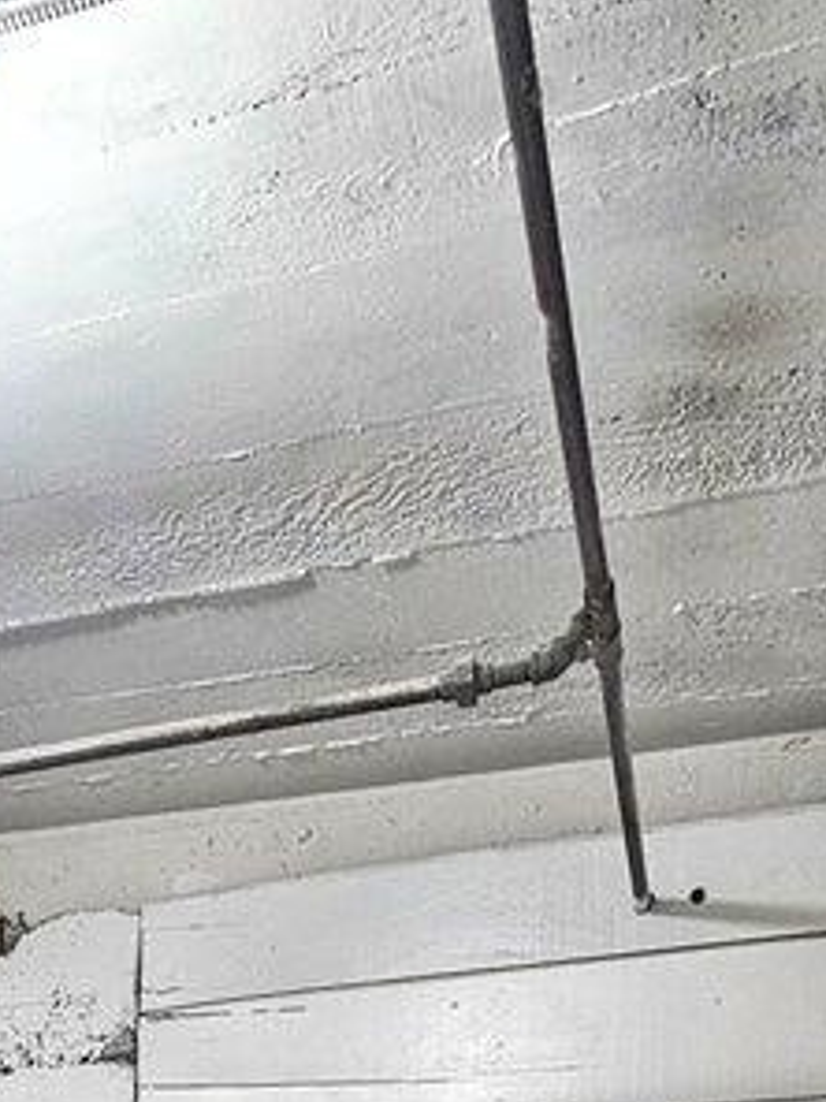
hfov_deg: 31.5
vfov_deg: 27.4
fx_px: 1432
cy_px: 1690
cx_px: 190
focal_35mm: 45
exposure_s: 1/60
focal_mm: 2.2
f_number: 2.2
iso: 250
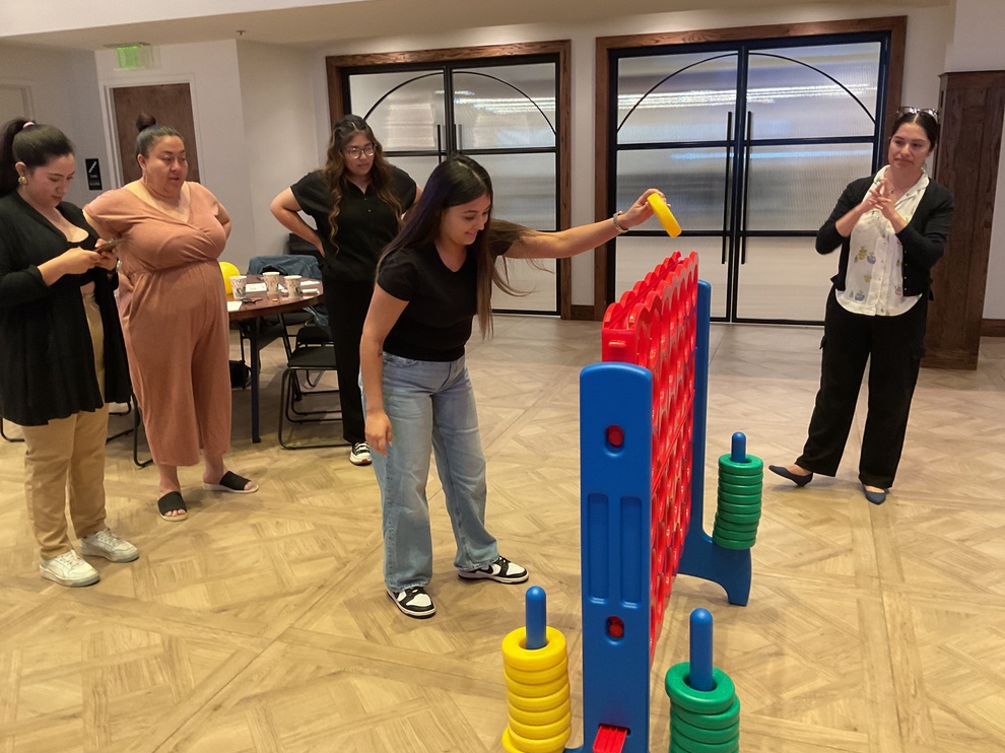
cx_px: 494
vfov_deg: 46.8
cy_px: 368
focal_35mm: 30
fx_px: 871
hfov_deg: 60.0
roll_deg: +1.5
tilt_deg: -13.7
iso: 200
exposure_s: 1/40
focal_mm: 3
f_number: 1.8
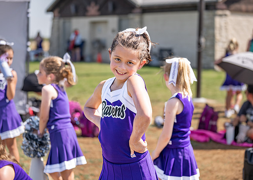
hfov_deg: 26.2
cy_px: 88
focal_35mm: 76
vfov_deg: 18.8
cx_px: 129
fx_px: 544
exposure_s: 1/1250
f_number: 2.8
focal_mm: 70
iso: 100
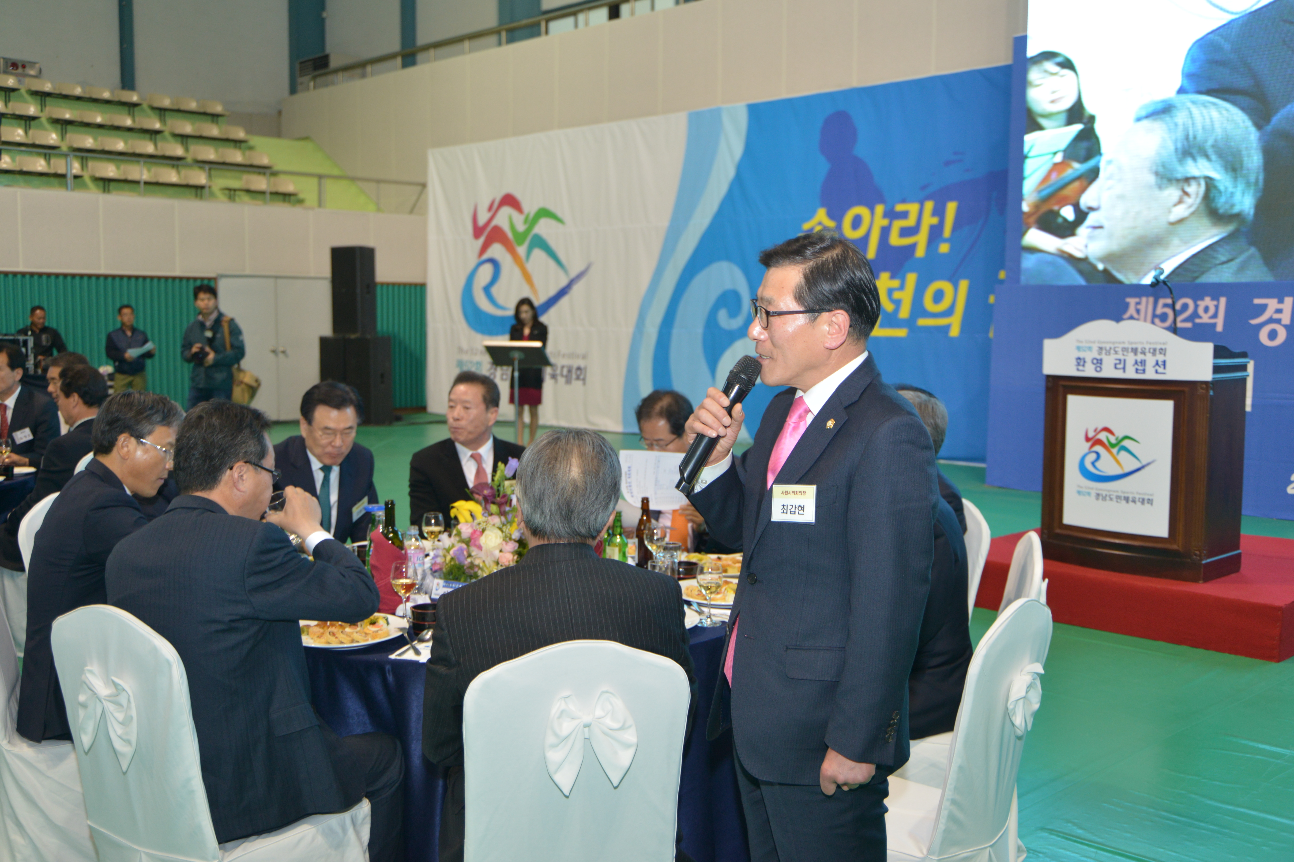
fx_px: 1258
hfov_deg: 54.4
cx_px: 647
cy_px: 431
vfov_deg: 37.9
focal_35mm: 35
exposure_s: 1/160
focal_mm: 35
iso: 1000
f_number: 5
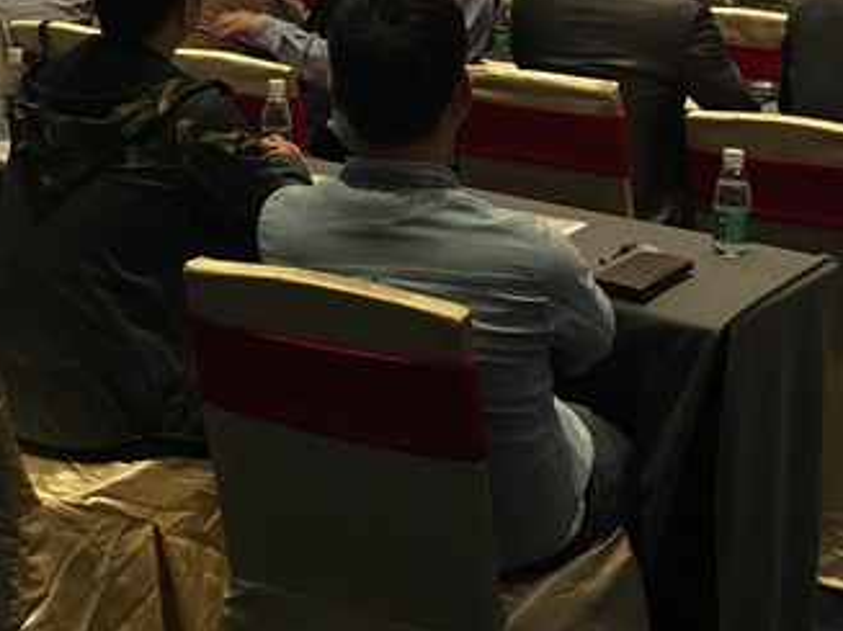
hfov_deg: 27.3
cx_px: 327
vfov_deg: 19.8
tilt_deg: -4.8
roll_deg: -0.9
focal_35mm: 71
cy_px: -72
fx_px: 1728
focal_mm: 4.15
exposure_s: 1/17
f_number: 2.2
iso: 64
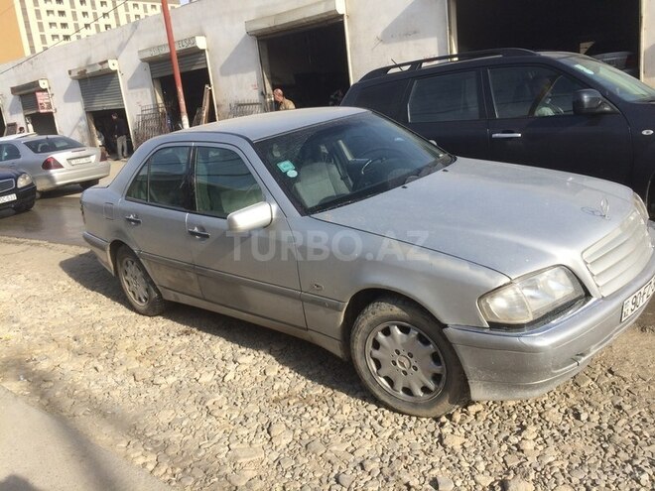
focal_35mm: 29
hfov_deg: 61.7
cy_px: 246
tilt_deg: -13.2
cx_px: 328
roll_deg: +5.2
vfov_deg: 48.2
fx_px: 549
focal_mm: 4.15
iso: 32
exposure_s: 1/1580
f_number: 2.2
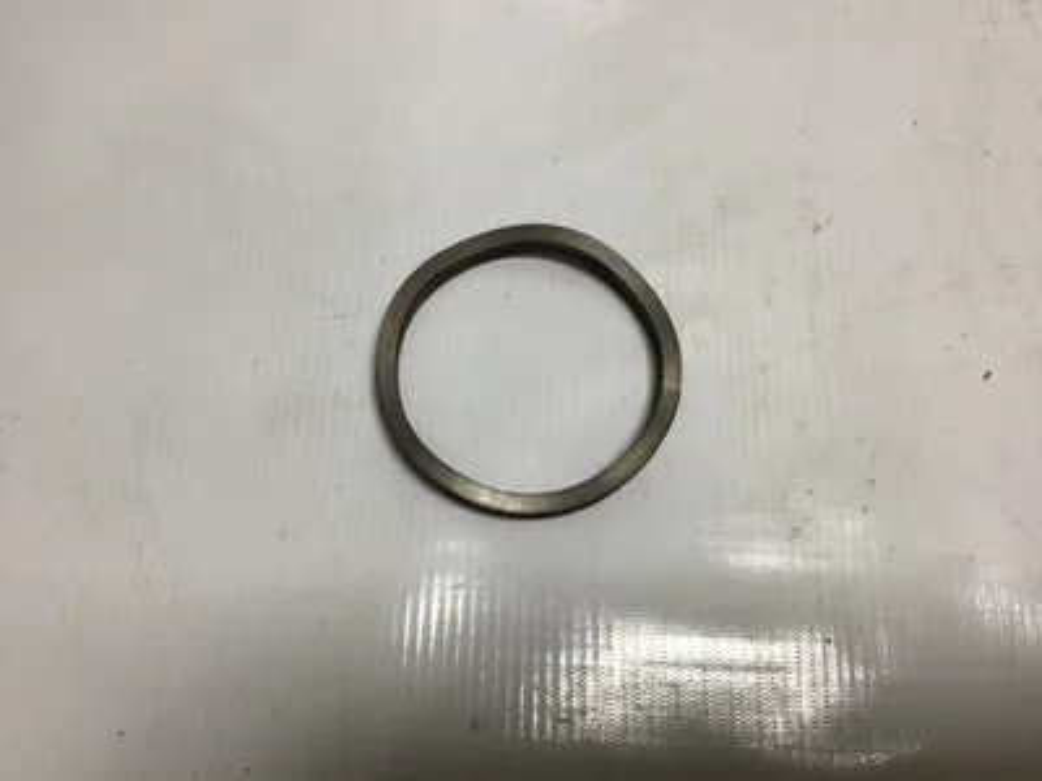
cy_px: 390
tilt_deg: -70.7
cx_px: 521
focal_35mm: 31
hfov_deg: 58.4
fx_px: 933
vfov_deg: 45.4
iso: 25
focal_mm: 3.3
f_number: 2.4
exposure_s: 1/273
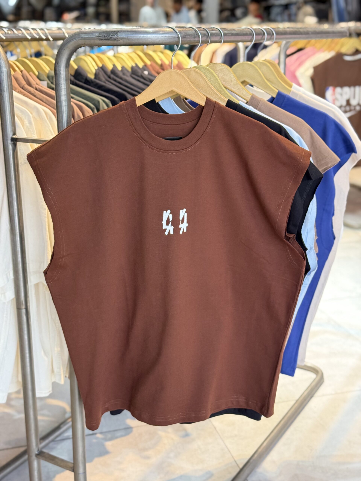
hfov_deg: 30.3
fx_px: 667
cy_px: 240
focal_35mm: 48
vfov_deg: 39.7
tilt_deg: -16.8
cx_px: 180
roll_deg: -0.2
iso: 200
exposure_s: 1/50
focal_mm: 6.76
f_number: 1.78
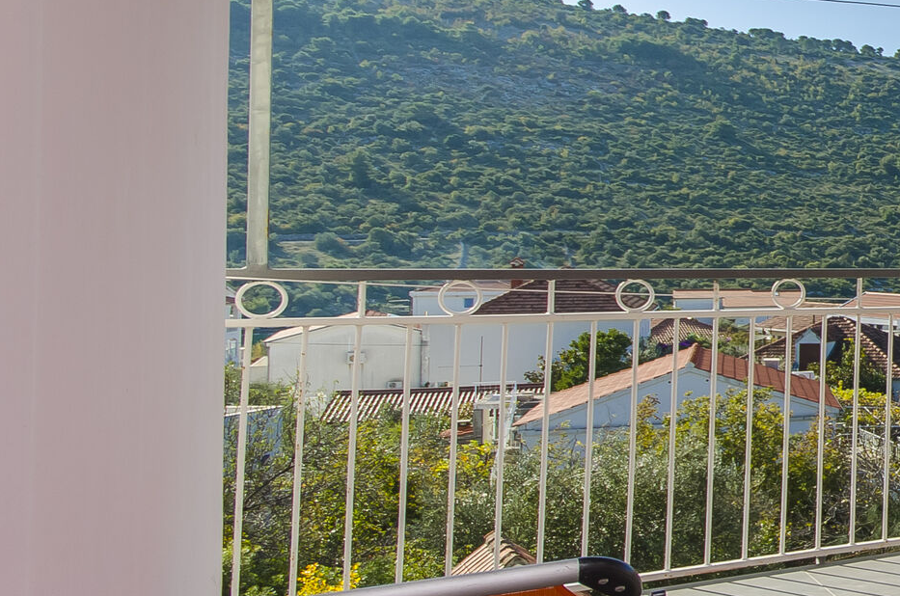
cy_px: 234
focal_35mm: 45
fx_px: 1123
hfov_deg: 28.4
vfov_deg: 29.7
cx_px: 1349
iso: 100
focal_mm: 10
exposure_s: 1/200
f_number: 8
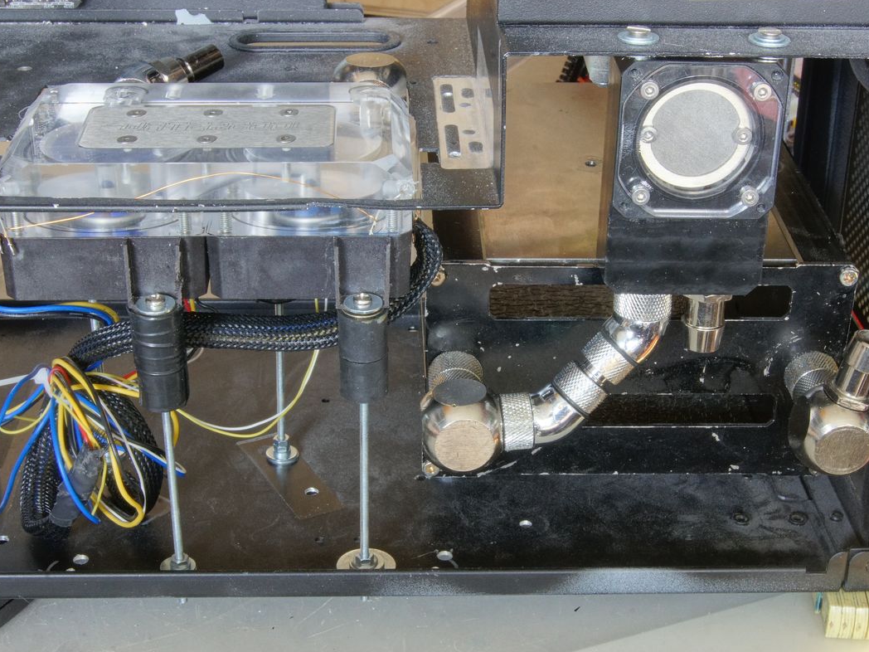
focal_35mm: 66
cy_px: 326
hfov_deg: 29.4
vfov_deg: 22.3
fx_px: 1657
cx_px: 446
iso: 800
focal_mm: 40
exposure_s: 1.6
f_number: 29
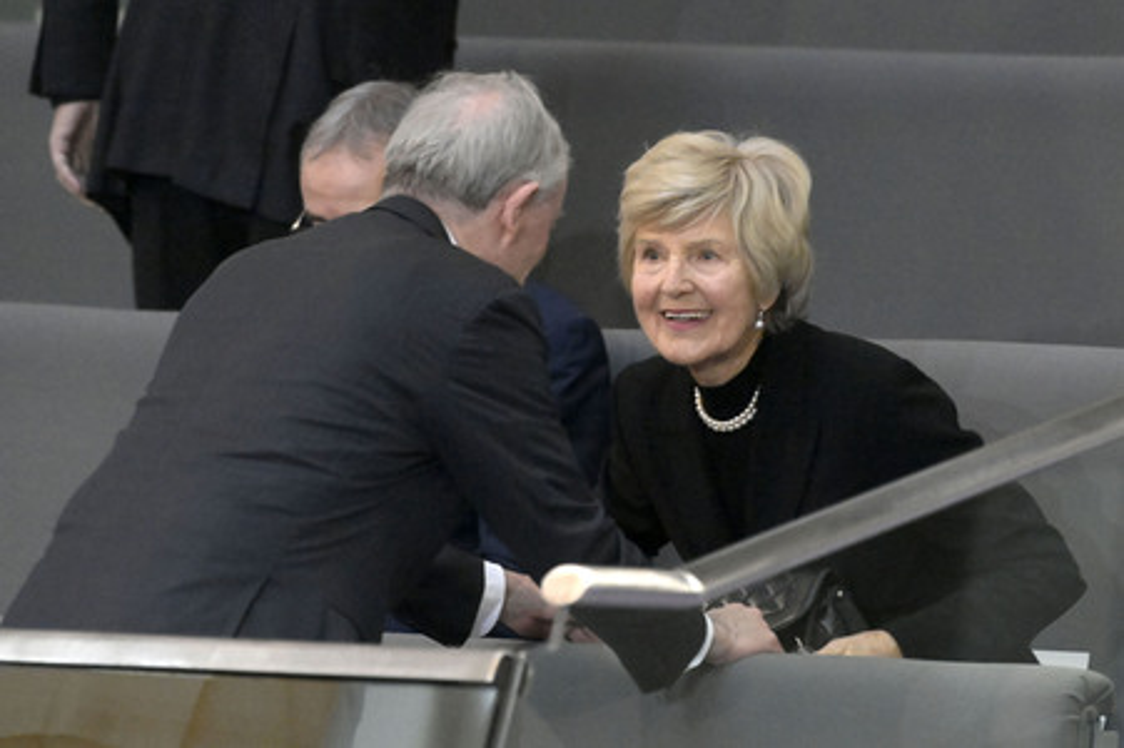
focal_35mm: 390
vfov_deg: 3.5
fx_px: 12167
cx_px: 562
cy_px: 374
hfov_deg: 5.3
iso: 16000
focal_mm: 390
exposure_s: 1/250
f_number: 6.3
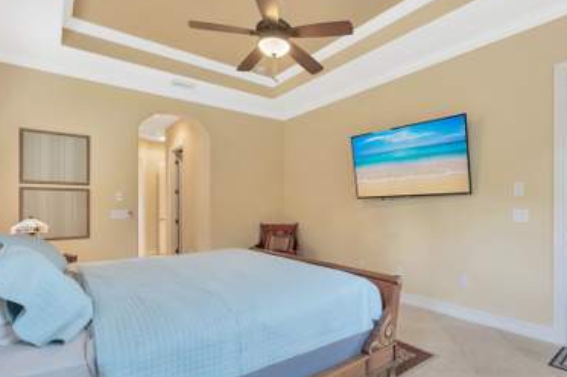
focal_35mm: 18
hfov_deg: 89.6
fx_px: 283
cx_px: 321
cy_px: 220
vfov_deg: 66.8
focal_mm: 14
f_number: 11
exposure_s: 1/8
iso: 160
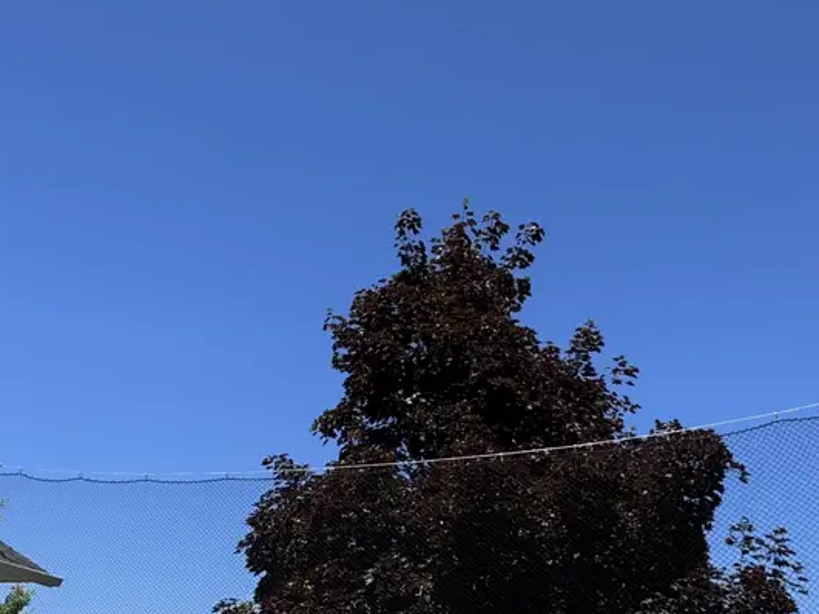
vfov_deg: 36.3
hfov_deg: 48.8
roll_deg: -4.1
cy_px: 503
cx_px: 352
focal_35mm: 38
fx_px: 899
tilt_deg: +18.1
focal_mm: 2.22
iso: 50
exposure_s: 1/1880
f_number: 2.2
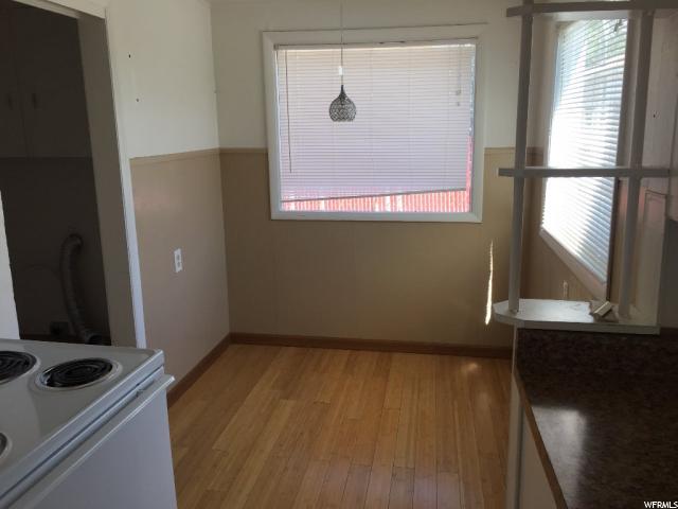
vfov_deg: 48.2
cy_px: 254
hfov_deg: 61.7
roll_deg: -0.1
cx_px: 339
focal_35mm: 29
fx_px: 568
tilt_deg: -10.4
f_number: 2.2
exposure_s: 1/181
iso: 32
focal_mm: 4.15
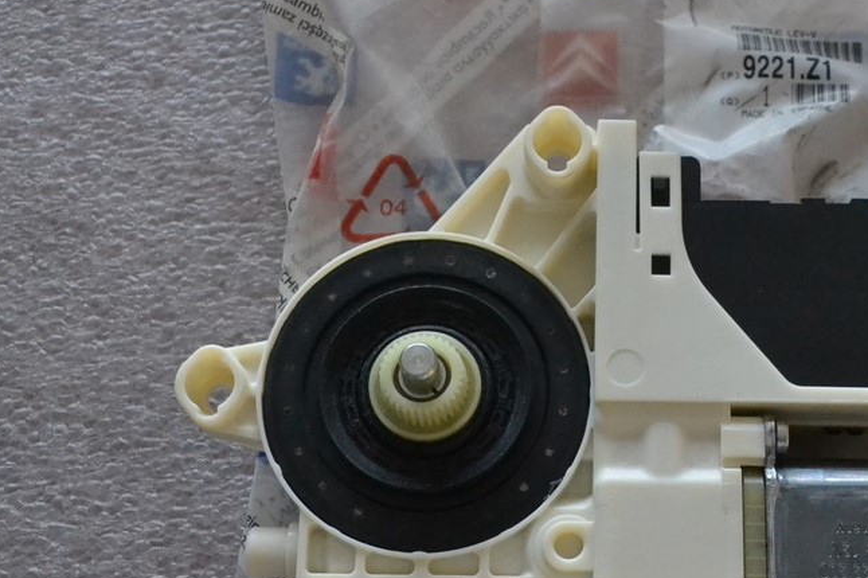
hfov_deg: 29.0
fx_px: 1663
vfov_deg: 19.7
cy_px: 331
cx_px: 599
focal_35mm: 69
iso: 2800
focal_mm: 22
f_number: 4
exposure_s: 1/60
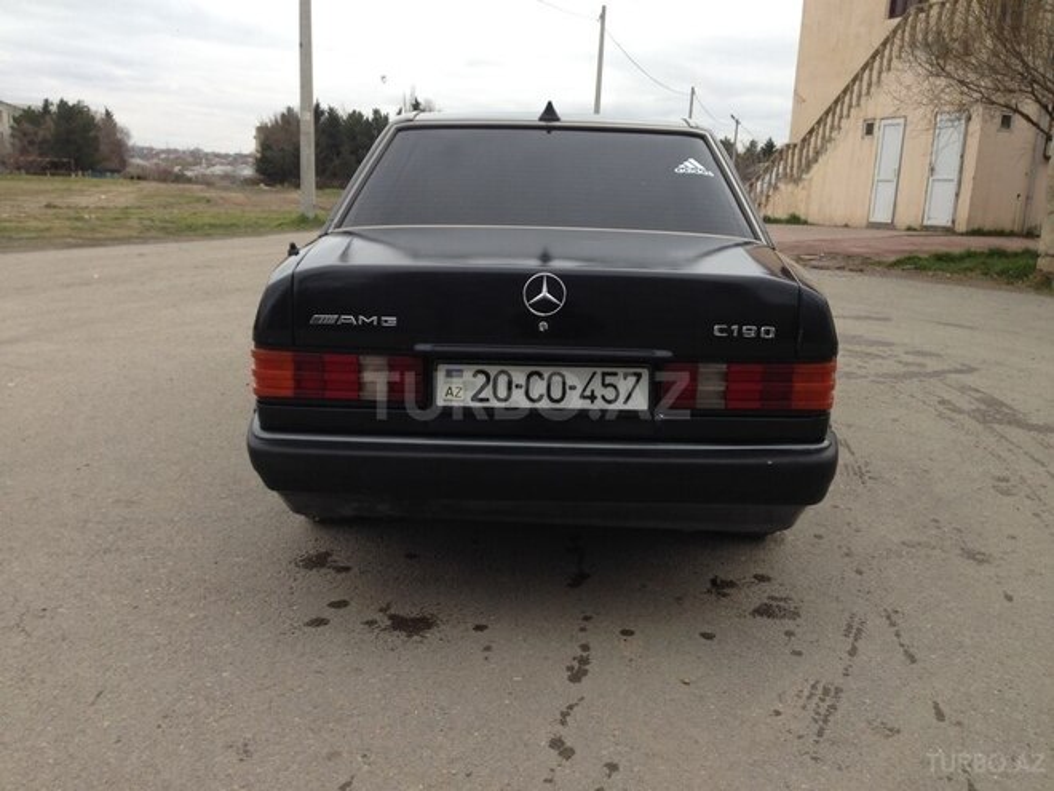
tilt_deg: -10.6
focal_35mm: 33
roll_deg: -3.1
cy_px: 396
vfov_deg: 42.9
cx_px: 527
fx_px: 1005
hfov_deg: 55.4
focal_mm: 4.12
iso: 50
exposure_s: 1/287
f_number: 2.4
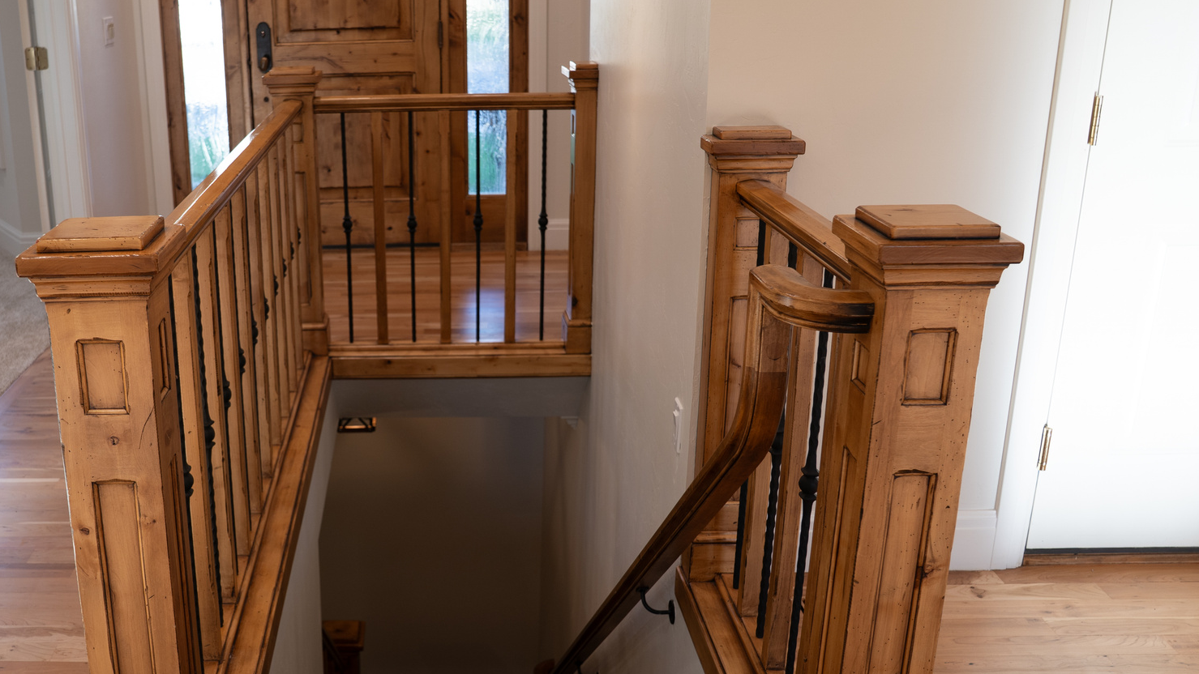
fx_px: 1176
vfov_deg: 32.0
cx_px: 368
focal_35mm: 37
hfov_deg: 52.6
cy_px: 374
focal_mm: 24
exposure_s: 1/60
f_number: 4
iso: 160
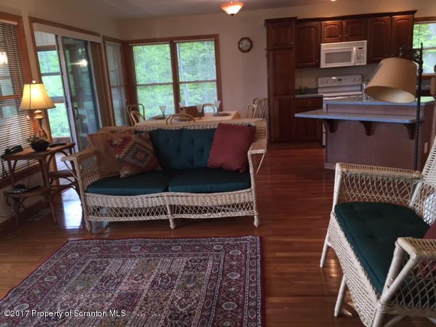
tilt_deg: -14.1
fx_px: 365
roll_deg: +3.1
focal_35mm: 29
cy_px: 164
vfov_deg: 48.2
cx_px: 218
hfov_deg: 61.7
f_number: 2.2
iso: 40
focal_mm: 4.15
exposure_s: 1/30
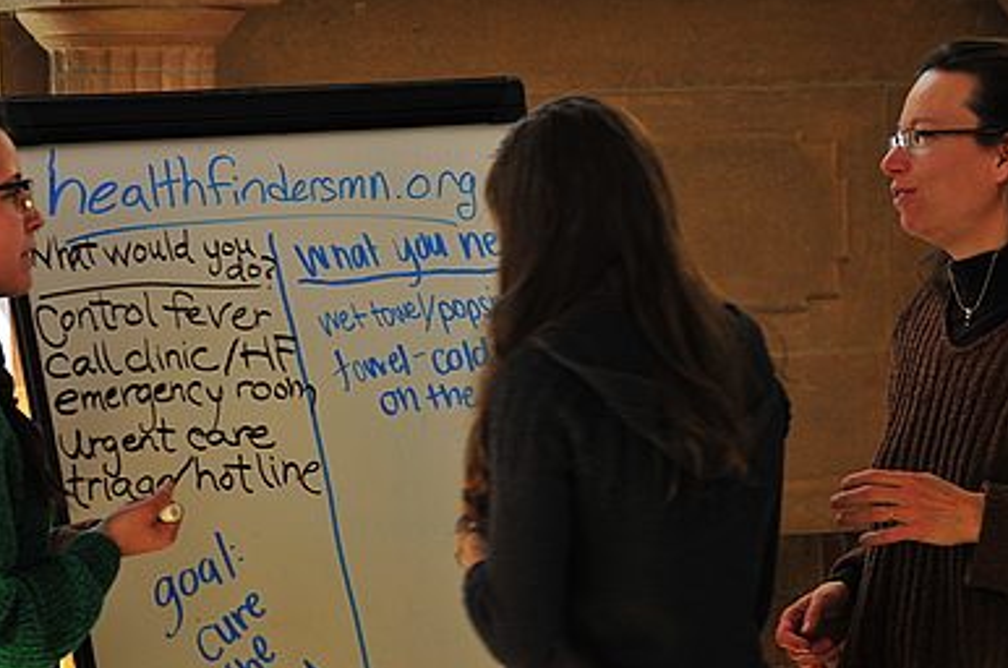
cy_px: 329
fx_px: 5162
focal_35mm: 185
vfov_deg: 7.4
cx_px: 480
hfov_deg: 11.2
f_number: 5.6
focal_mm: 95
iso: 400
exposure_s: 1/40
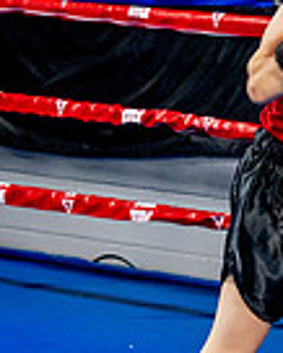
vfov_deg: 9.3
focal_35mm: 208
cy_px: 149
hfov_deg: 7.3
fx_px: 2175
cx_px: 402
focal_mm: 35
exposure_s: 1/800
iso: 5000
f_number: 2.8
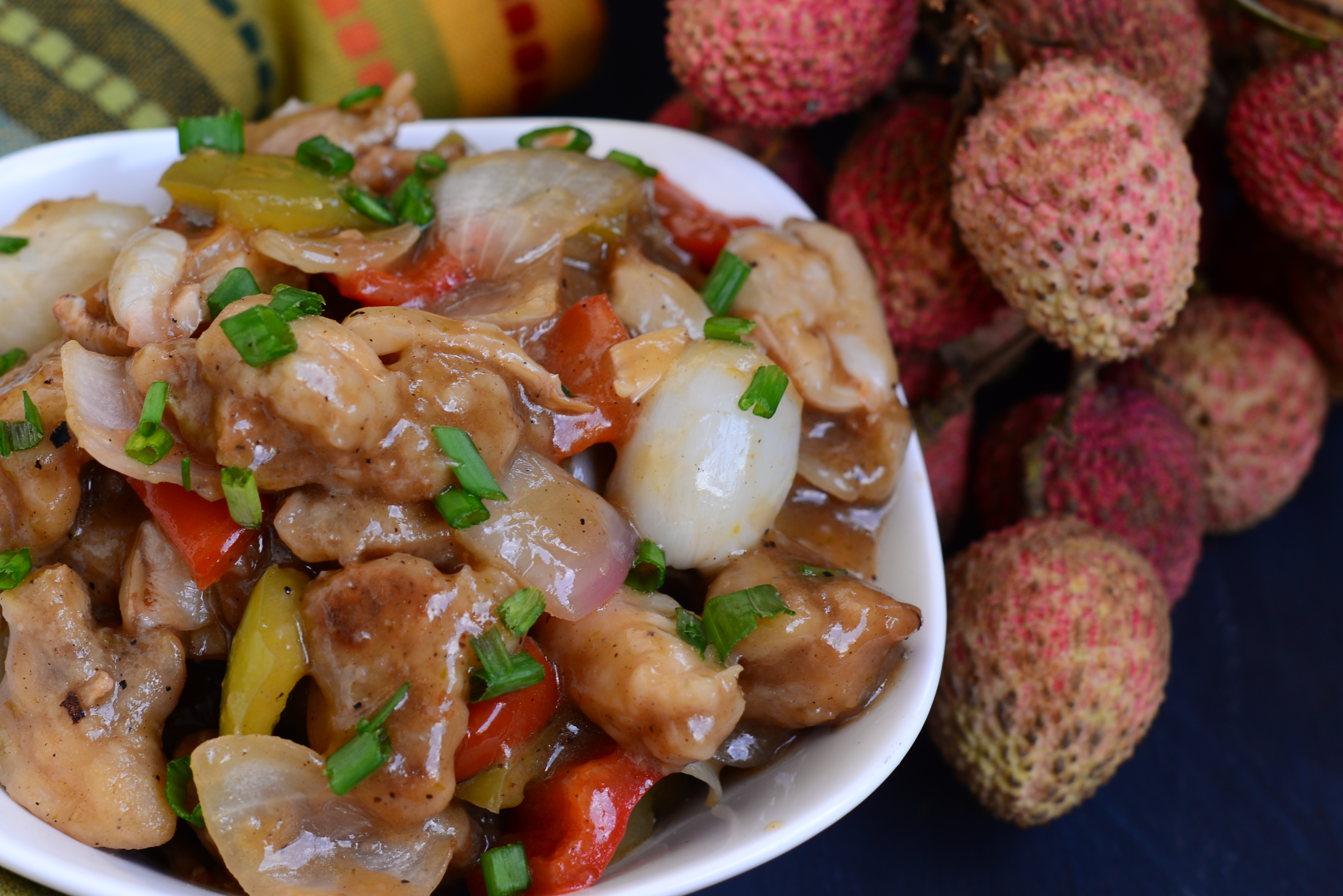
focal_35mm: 81
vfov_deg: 16.8
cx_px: 340
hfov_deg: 24.8
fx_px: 3023
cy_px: 325
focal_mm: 50
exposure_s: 1/60
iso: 200
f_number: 6.3
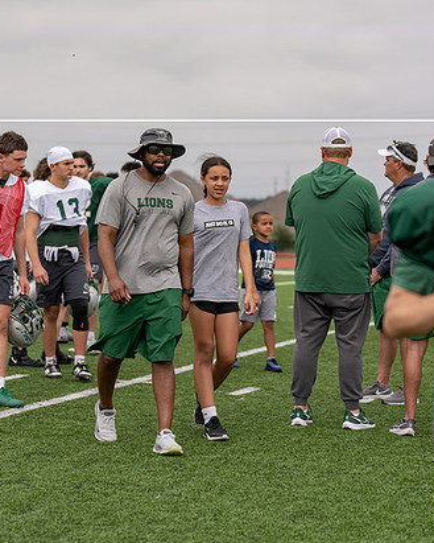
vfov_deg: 16.7
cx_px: 178
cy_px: 272
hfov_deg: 13.4
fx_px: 1846
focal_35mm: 115
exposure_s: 1/2500
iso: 160
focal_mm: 79
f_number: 2.8
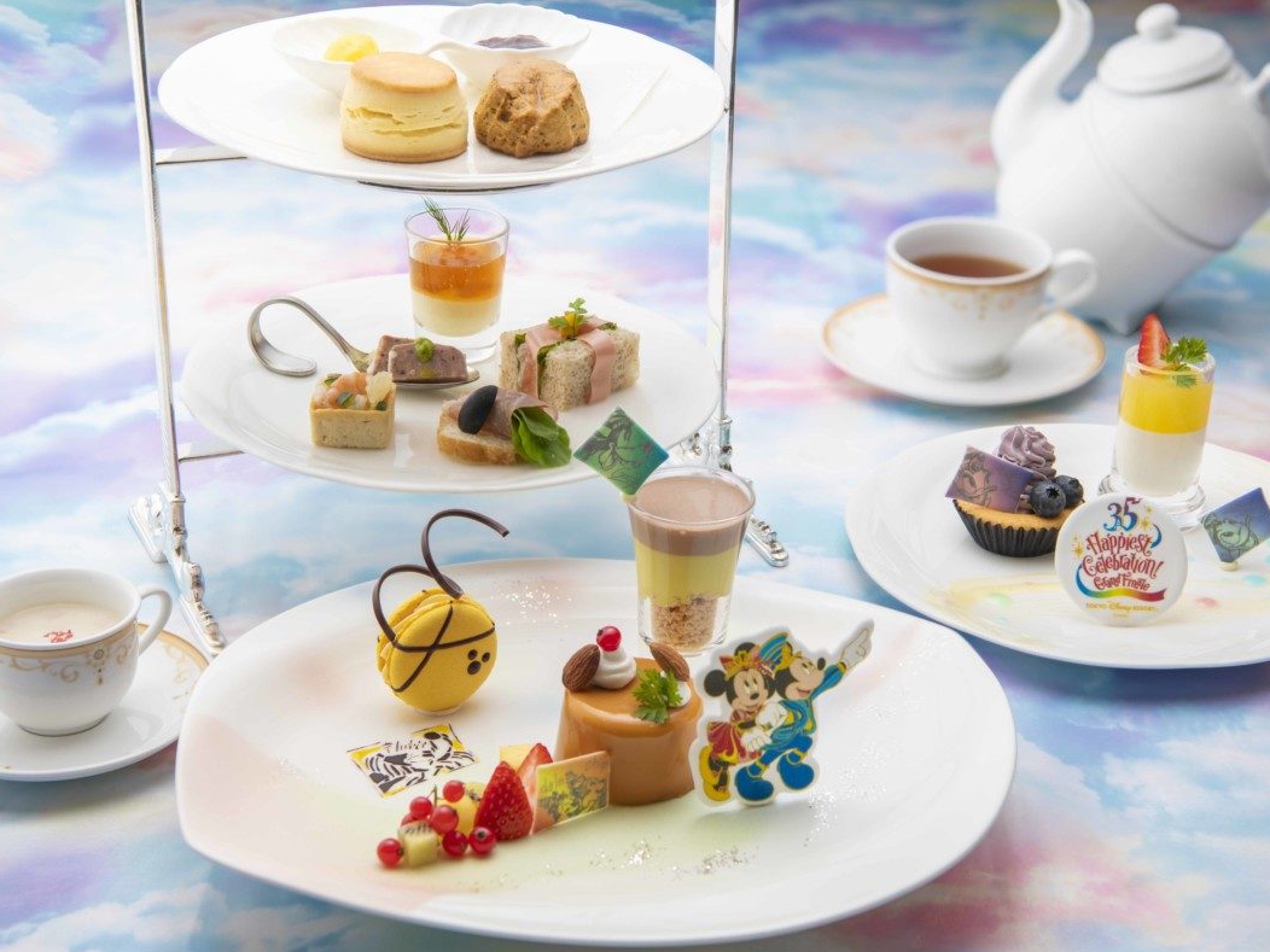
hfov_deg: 28.6
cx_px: 664
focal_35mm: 68
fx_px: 2495
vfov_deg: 21.6
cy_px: 474
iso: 100
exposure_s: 1/125
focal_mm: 62
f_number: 5.6
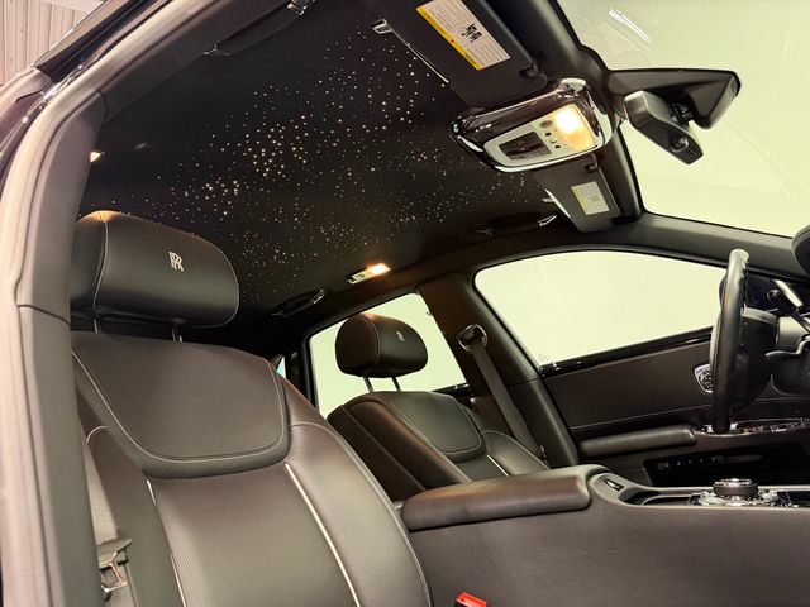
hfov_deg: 71.6
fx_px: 562
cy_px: 304
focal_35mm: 24
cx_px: 405
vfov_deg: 56.8
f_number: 1.78
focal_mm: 6.76
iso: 400
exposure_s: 1/60
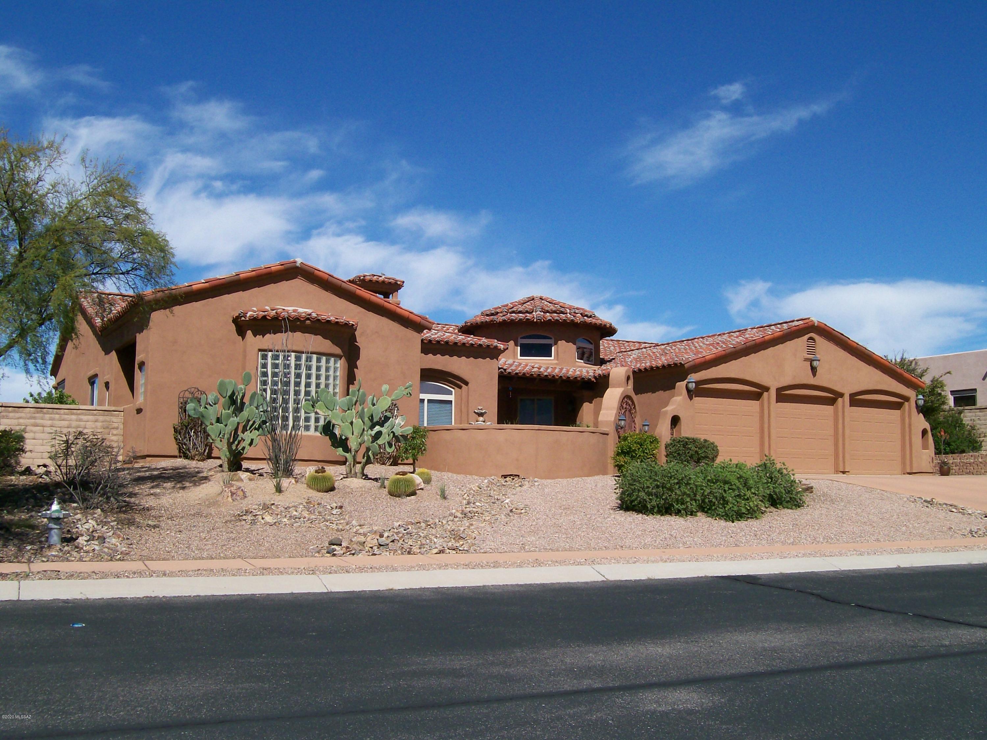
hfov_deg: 51.4
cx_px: 494
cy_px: 370
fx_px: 1026
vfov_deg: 39.7
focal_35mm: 36
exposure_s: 1/926
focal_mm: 6
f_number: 4.8
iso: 80
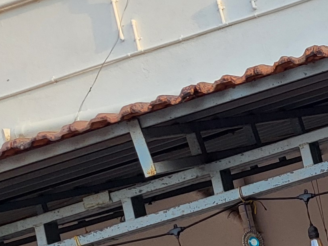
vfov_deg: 11.6
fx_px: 1203
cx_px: 700
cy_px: 196
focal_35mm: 127
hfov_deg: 13.0
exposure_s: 1/219
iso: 40
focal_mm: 5.4
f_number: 1.8
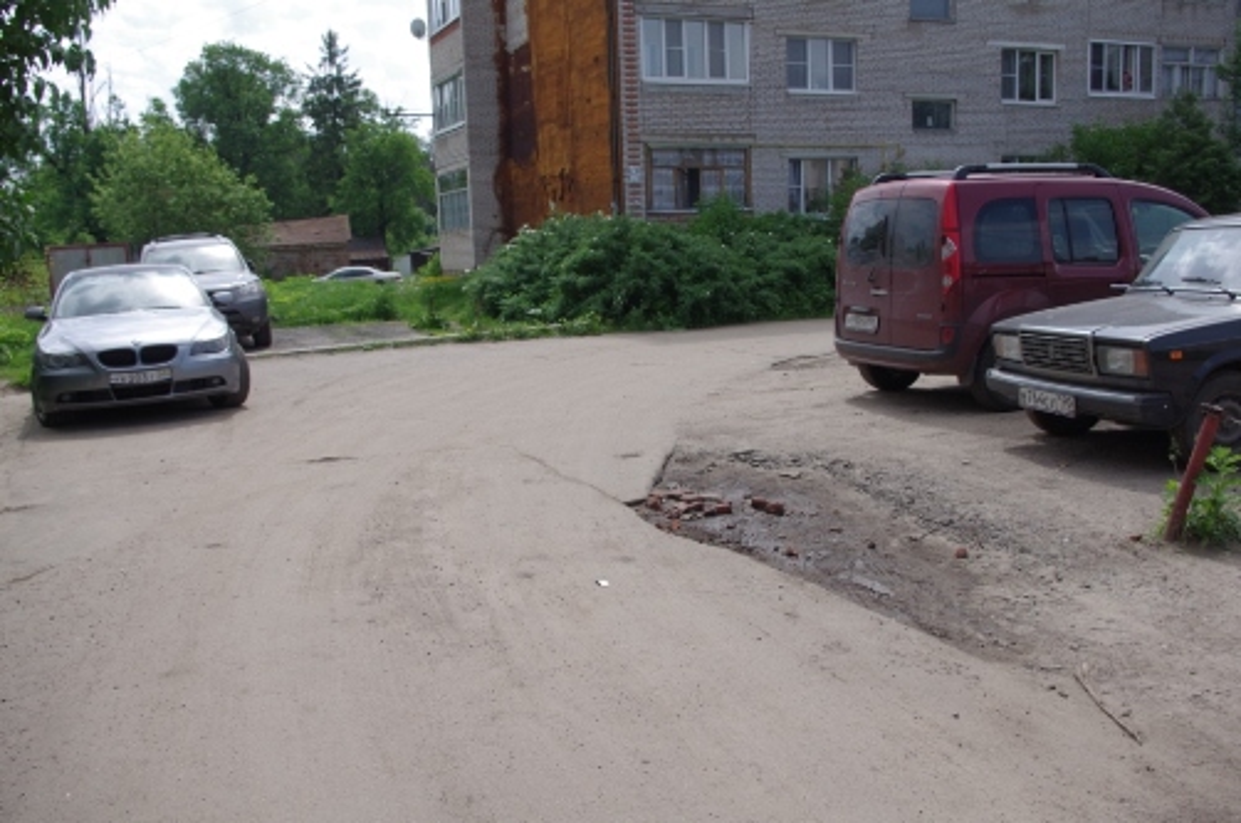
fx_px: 1170
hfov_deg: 55.9
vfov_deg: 38.8
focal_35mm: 34
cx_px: 620
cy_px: 412
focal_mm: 23.13
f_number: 6.3
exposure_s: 1/500
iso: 160
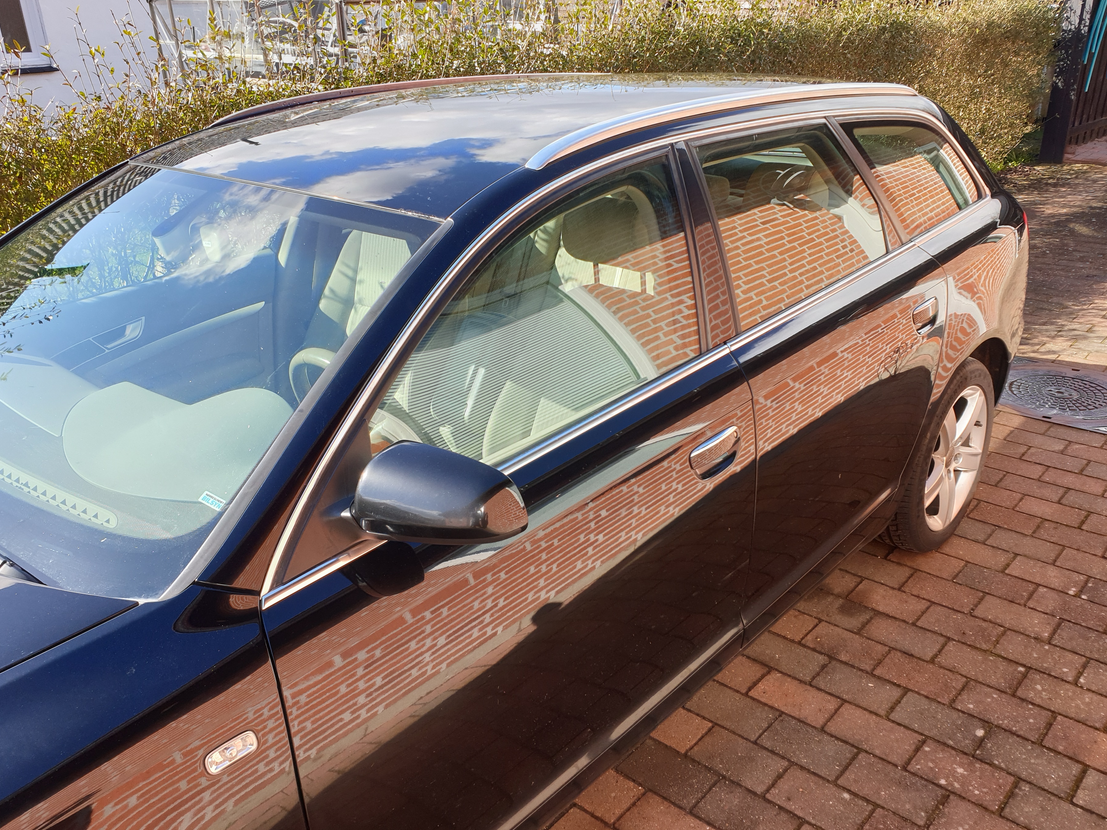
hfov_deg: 61.7
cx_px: 561
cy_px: 433
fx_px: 927
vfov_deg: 48.2
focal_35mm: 29
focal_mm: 4.3
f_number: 2.4
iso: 50
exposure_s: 1/300
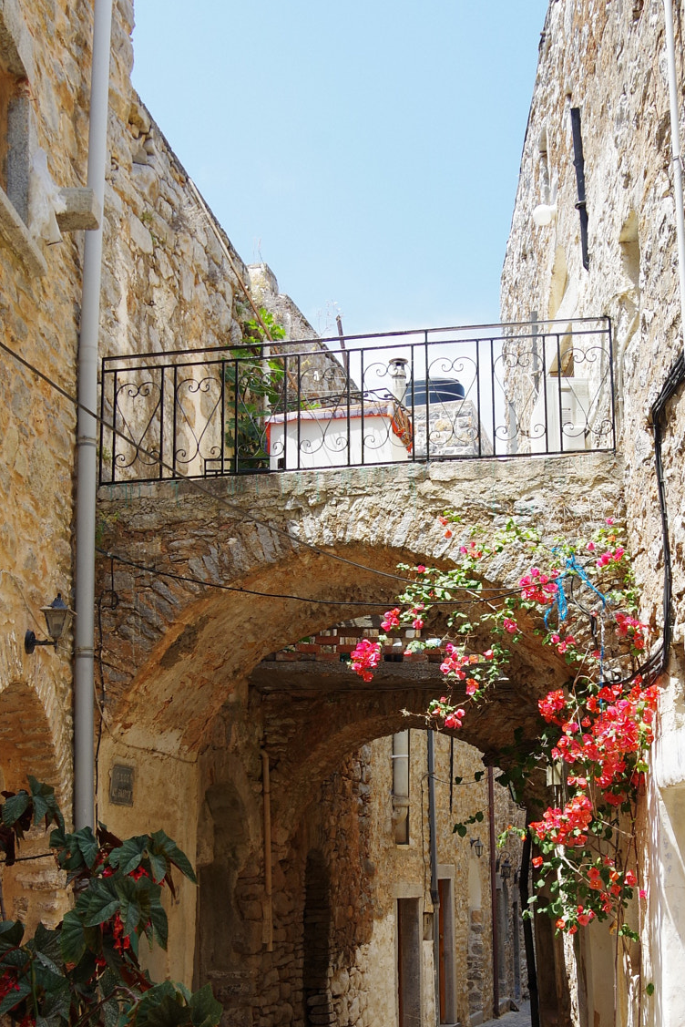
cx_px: 421
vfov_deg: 43.5
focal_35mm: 45
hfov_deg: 30.0
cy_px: 648
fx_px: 1275
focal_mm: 21
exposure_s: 1/160
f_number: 8
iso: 200
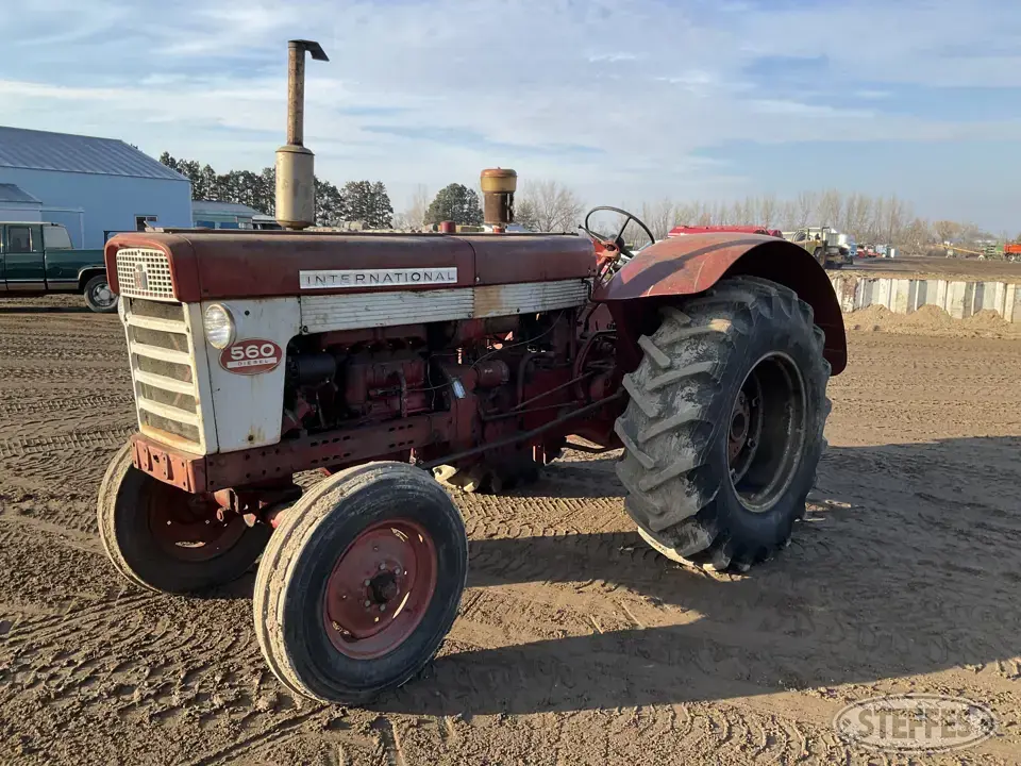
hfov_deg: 61.7
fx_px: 855
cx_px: 510
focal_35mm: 29
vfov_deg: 48.2
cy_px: 383
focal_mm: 3
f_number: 1.8
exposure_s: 1/855
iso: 25
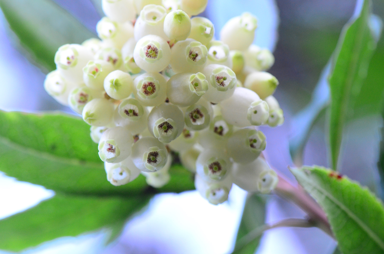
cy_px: 127
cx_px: 192
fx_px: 1676
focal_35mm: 158
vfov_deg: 8.7
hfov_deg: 13.1
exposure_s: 1/100
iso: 1600
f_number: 10
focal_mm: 105
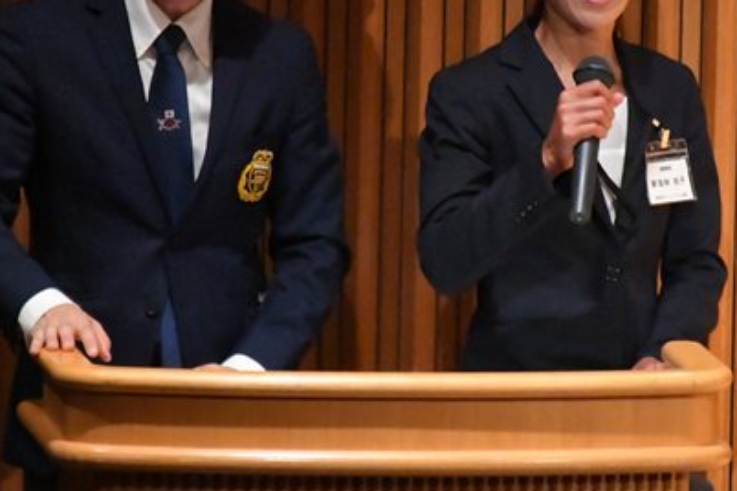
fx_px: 17748
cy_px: 132
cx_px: 472
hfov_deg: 2.4
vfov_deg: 1.6
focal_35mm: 867
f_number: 5.6
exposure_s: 1/400
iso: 16000
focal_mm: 300
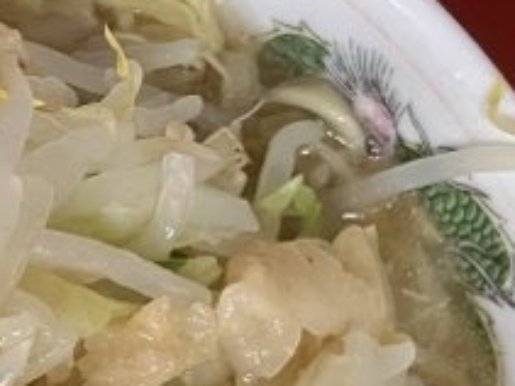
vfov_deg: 11.0
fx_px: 1978
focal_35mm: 133
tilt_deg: -78.5
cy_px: 413
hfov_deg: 14.7
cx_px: 98
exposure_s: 1/60
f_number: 1.8
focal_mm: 3.99
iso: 250
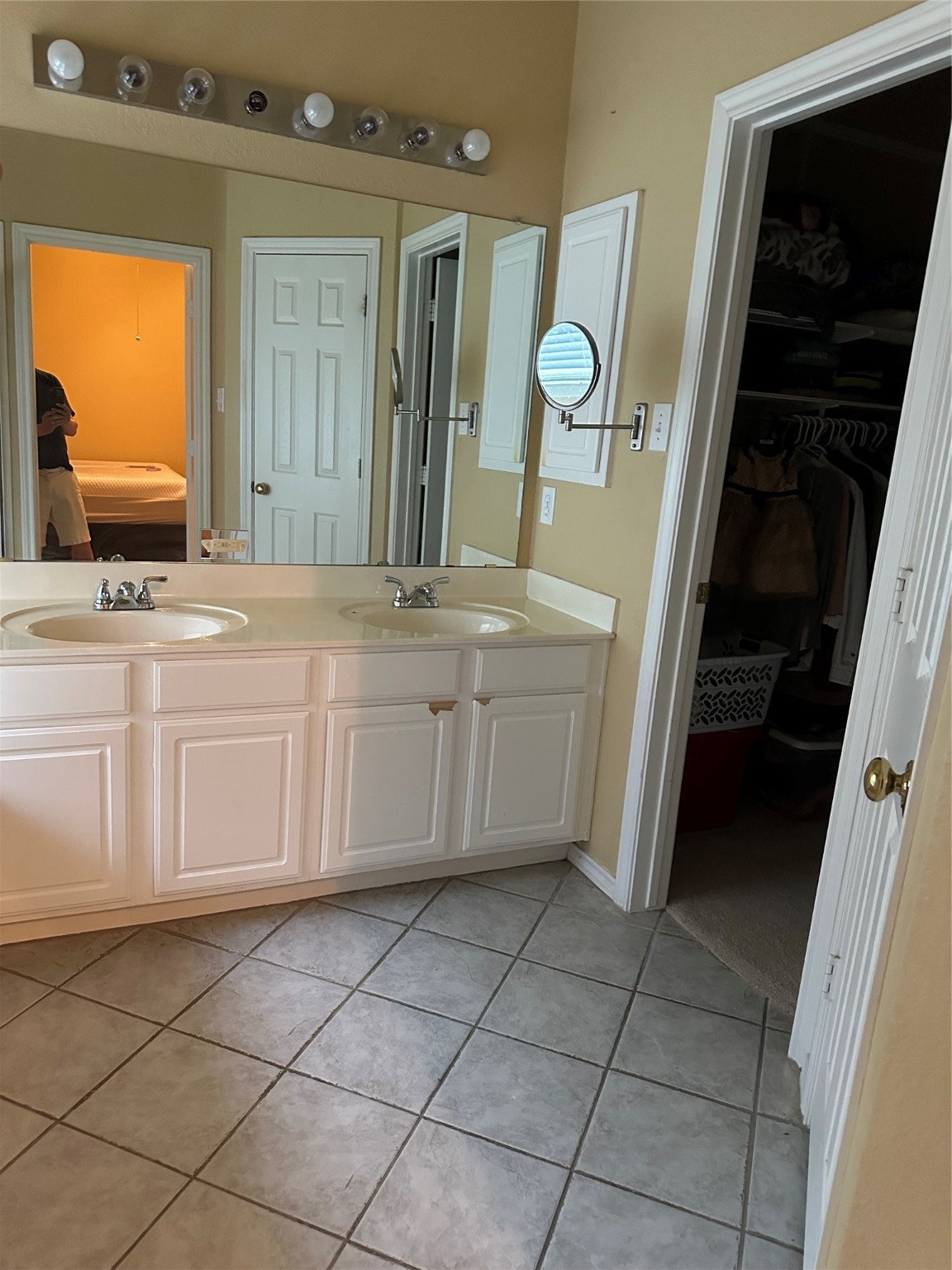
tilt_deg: -10.9
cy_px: 635
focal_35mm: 24
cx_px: 476
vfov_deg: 71.6
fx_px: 880
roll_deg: -5.9
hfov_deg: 56.8
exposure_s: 1/40
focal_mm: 6.86
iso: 800
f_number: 1.78
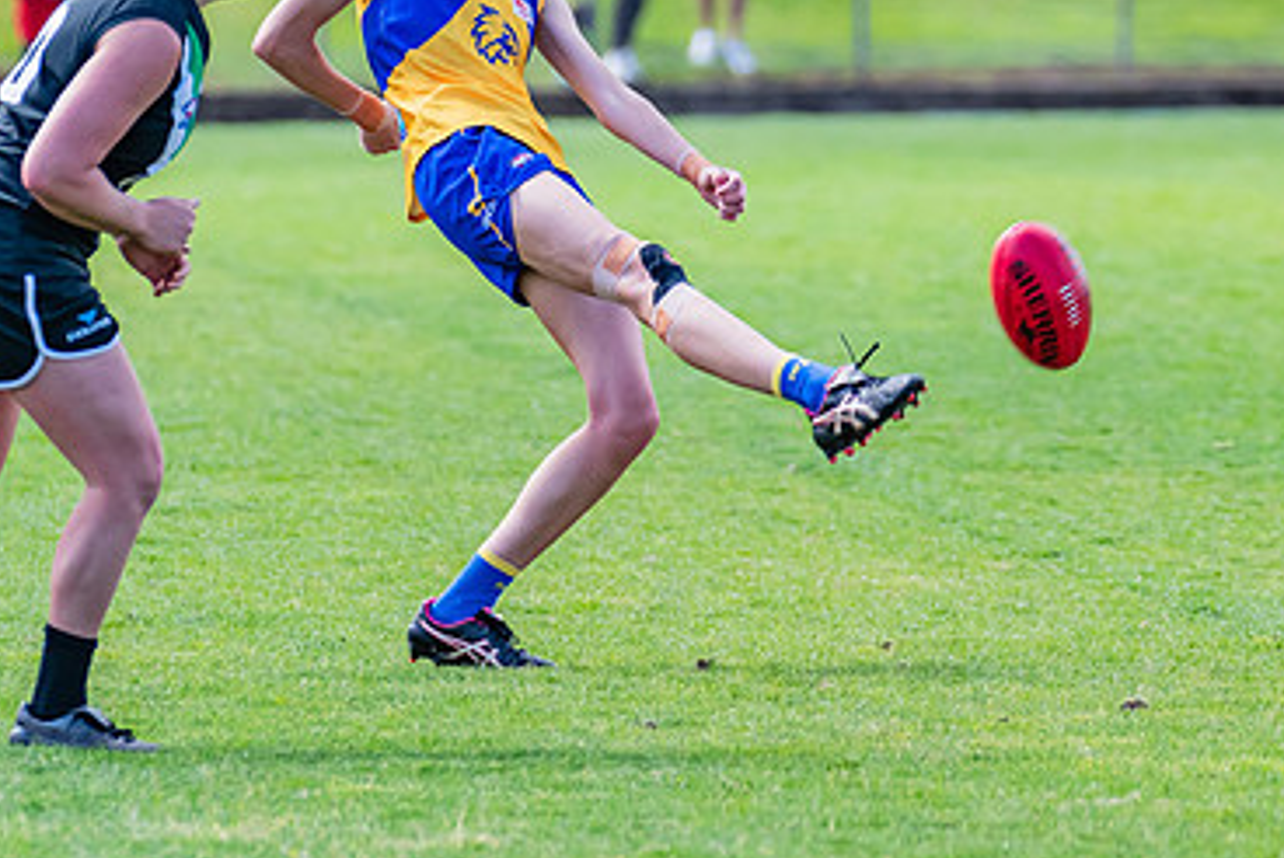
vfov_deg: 2.5
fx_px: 19489
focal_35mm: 546
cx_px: 501
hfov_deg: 3.8
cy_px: 240
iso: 800
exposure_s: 1/1600
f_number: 5.6
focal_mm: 270
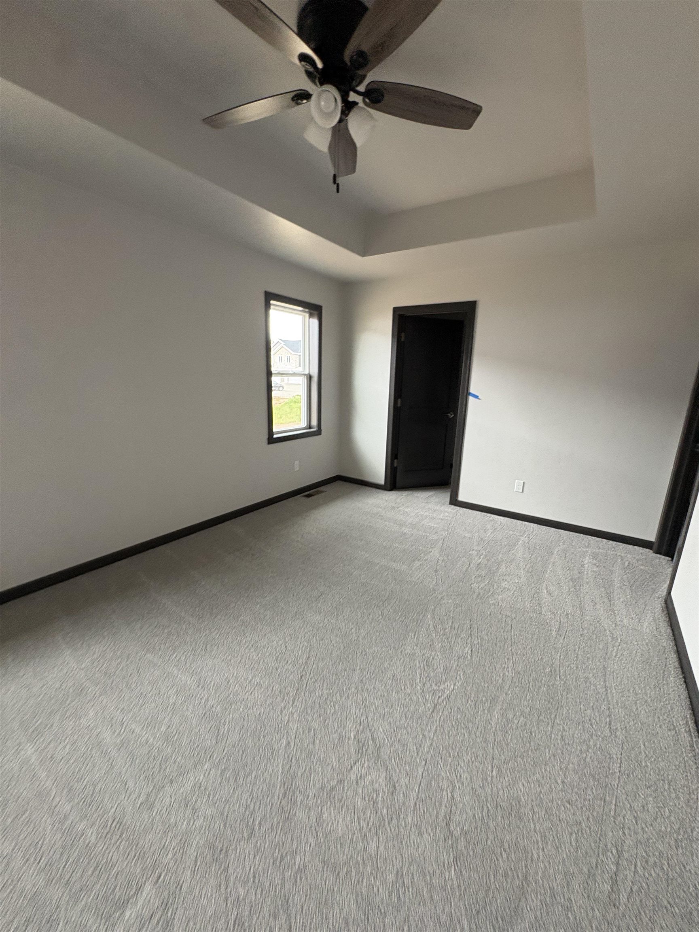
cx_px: 350
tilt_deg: -6.7
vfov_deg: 102.1
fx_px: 377
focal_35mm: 14
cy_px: 466
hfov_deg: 85.7
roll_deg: +1.9
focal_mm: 2.22
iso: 250
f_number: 2.2
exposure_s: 1/71
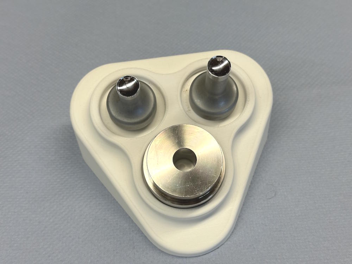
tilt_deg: -51.7
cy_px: 132
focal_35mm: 48
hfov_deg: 39.7
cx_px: 176
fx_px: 488
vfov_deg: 30.3
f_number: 1.78
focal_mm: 6.86
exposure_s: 1/202
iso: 64
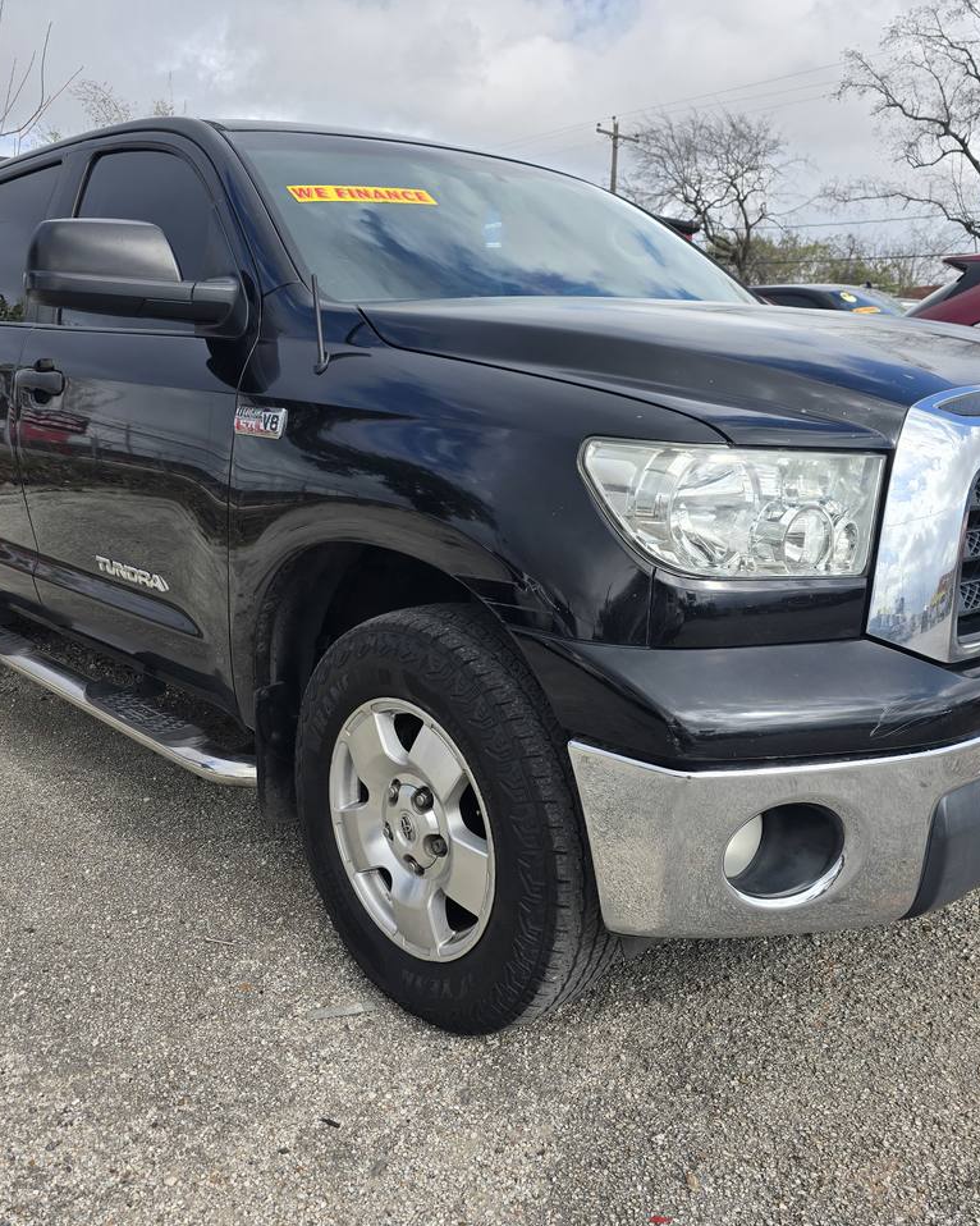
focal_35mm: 30
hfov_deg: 48.5
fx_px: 1088
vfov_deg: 58.8
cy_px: 613
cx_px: 502
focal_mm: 6.3
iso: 12
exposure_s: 1/598
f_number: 1.7
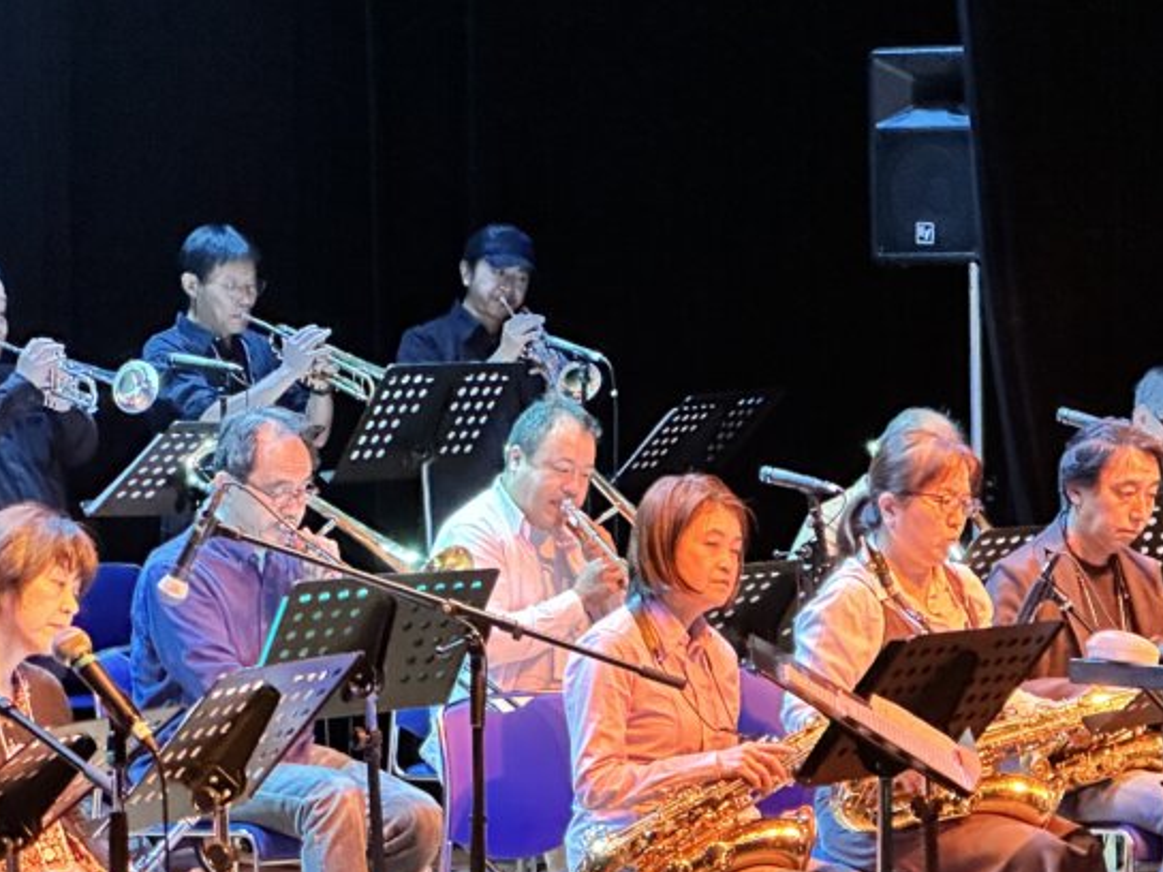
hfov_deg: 13.5
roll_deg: +1.1
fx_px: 4872
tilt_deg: -3.5
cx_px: 1050
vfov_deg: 10.2
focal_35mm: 145
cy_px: 526
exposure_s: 1/25
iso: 1250
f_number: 2.8
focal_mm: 9
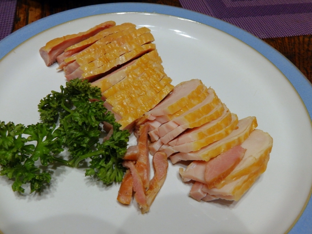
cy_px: 117
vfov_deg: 44.2
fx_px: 288
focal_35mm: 32
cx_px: 156
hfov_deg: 56.8
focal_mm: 5.7
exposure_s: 1/30
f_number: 3.7
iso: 400
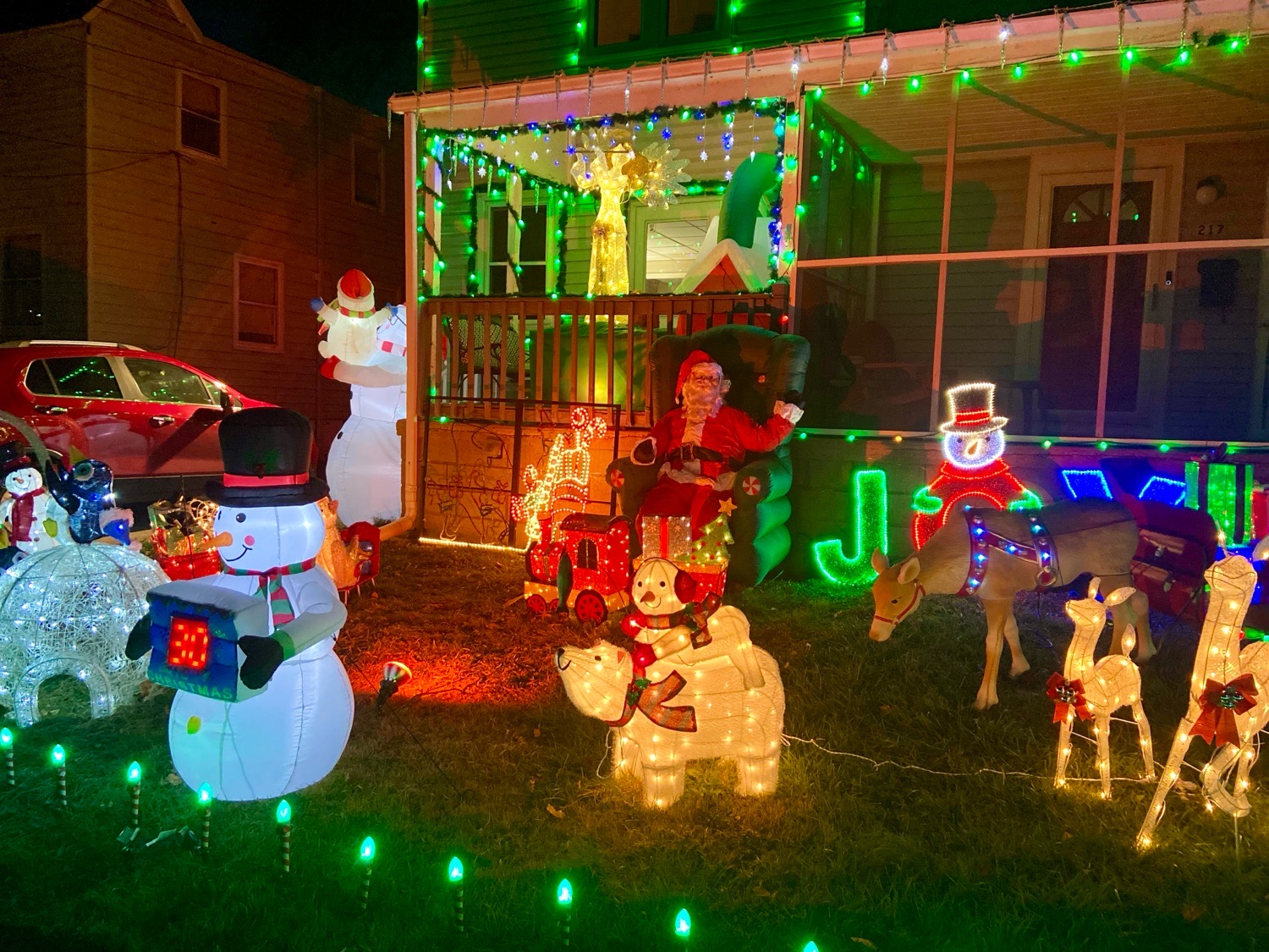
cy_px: 476
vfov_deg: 53.1
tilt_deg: -4.0
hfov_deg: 67.3
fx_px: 953
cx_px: 634
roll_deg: -2.2
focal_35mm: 26
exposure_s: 1/40
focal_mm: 4.25
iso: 500
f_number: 1.8
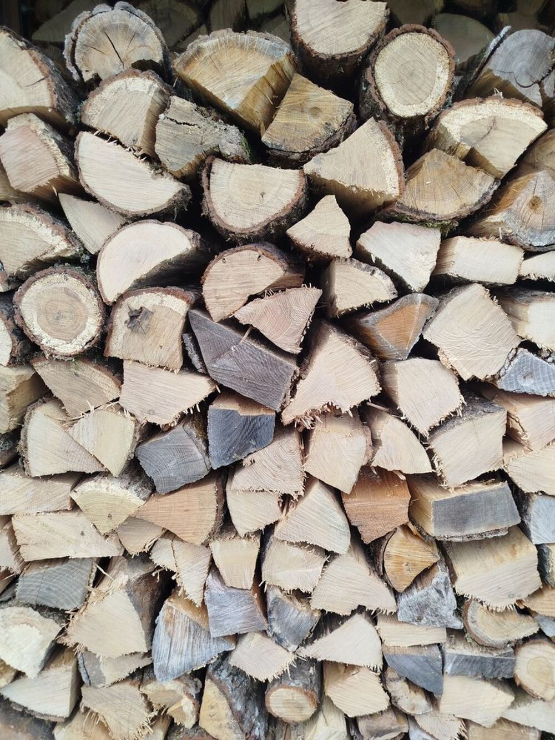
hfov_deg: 56.8
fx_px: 513
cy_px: 370
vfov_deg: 71.6
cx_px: 278
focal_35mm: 24
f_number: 1.7
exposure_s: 1/100
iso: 80
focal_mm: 5.31
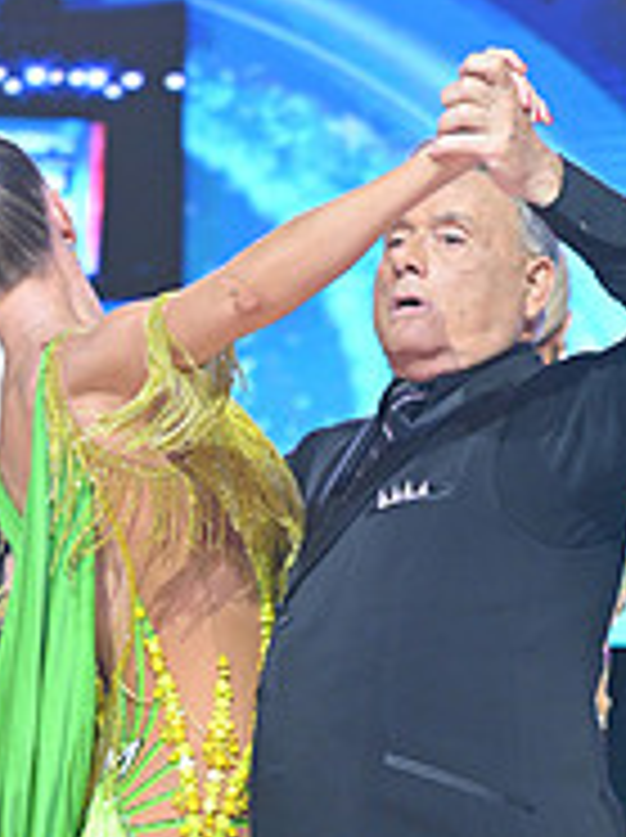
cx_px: 155
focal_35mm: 255
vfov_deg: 7.7
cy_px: 1058
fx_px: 6163
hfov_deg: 5.8
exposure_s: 1/250
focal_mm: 85
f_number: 4
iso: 2000
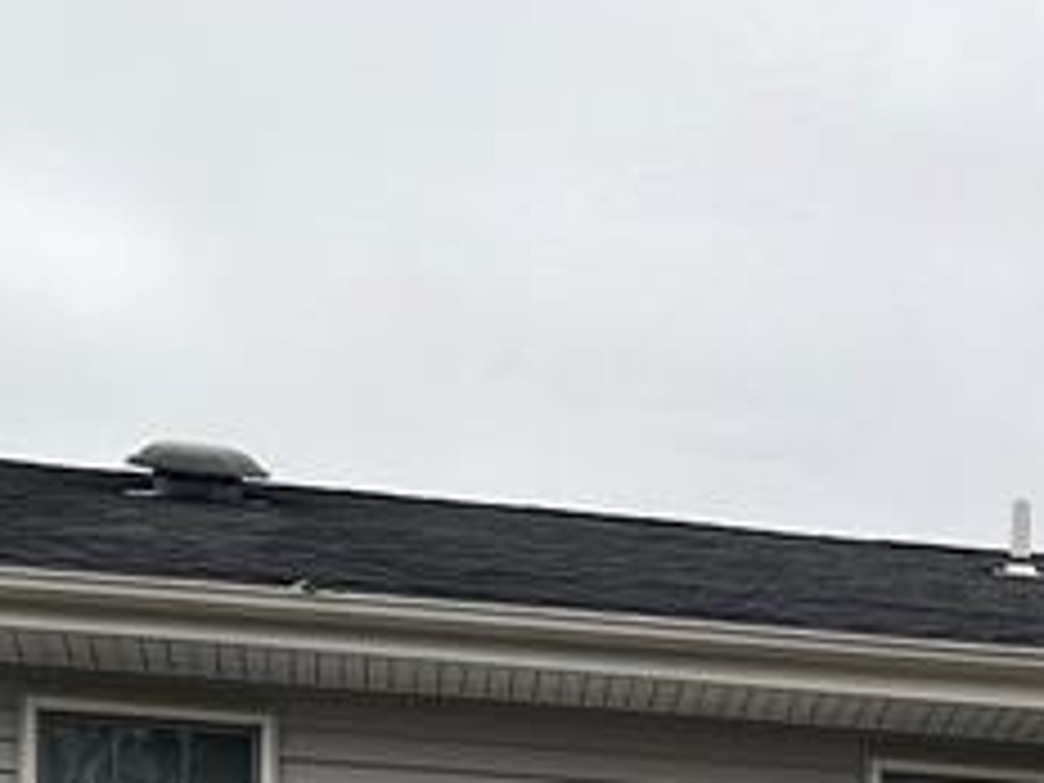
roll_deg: +0.1
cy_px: 1534
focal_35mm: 115
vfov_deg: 11.6
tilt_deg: +2.5
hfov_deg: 16.5
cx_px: 1215
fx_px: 3468
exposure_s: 1/458
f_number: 1.5
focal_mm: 5.7
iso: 50
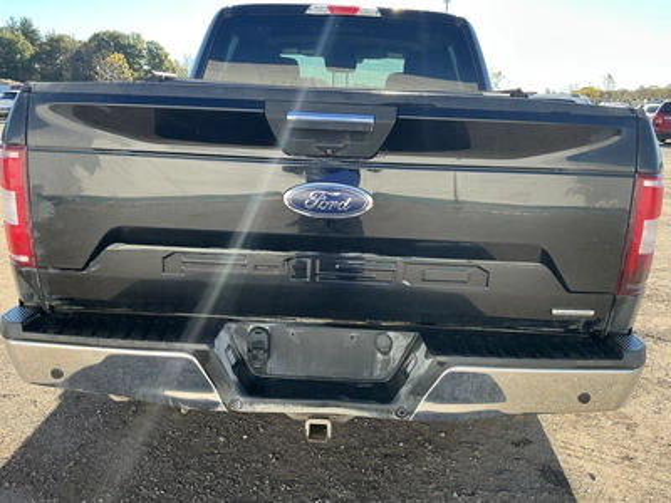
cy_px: 252
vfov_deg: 49.7
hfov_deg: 63.4
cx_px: 336
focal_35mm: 28
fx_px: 543
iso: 20
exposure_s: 1/230
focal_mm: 3
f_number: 1.8
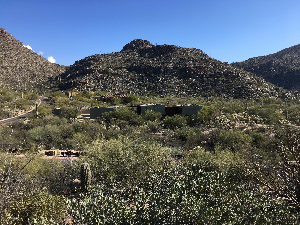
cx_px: 150
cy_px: 112
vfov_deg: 48.2
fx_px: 251
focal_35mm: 29
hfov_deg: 61.7
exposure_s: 1/1304
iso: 25
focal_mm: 4.15
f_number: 2.2
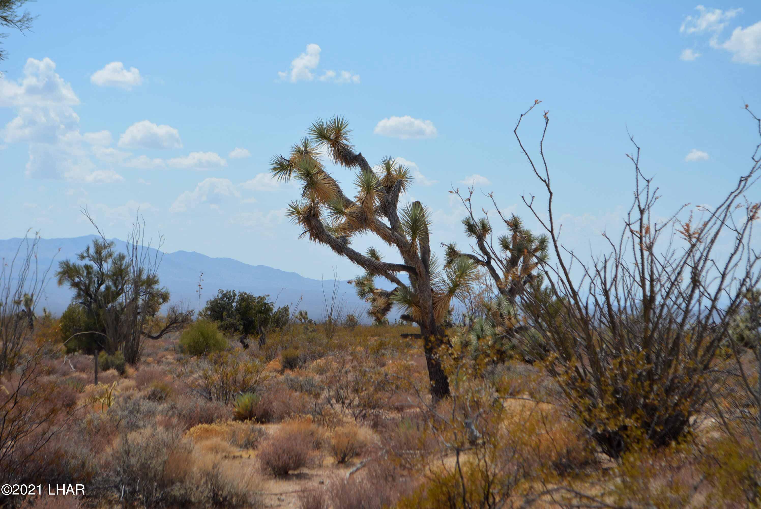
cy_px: 254
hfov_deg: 24.6
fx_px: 1745
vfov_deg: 16.6
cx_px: 380
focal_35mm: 82
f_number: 8
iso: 400
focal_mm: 55
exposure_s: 1/2000
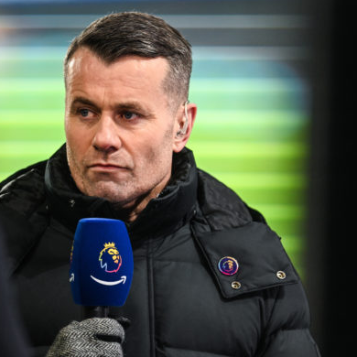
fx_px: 7631
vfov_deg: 2.7
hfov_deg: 2.7
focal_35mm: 654
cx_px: 177
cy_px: 139
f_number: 2.8
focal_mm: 400
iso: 1600
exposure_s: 1/1600
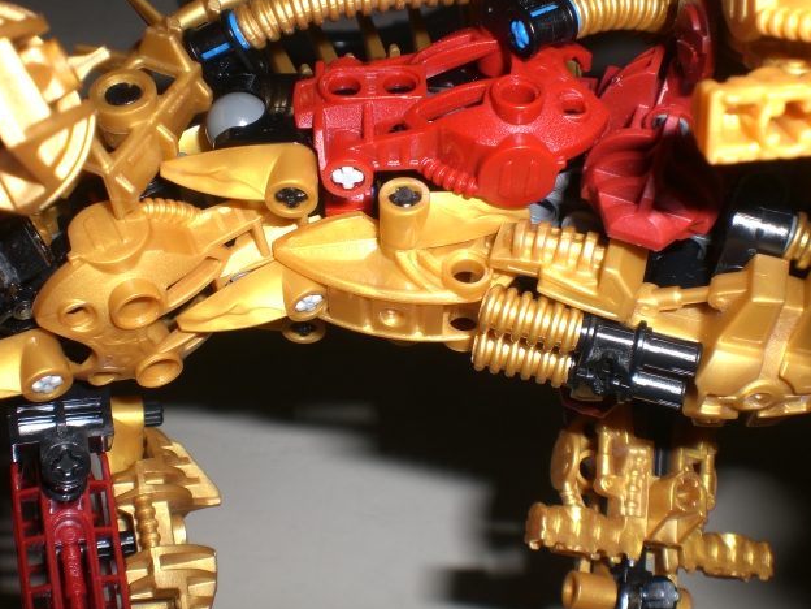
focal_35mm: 39
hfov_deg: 47.9
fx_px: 914
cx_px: 406
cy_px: 302
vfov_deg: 36.8
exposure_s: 1/60
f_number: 4.4
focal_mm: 6.3
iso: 50
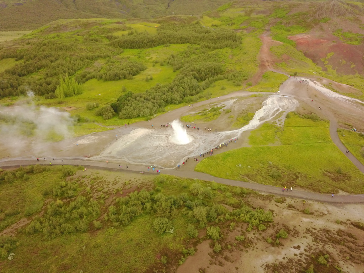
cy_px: 136
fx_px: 273
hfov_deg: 67.3
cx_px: 182
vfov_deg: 53.1
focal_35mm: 26
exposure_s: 1/12.5
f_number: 2.2
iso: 521
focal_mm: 4.73
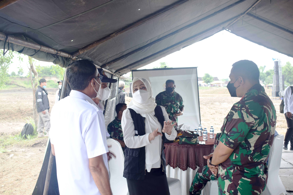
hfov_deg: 43.6
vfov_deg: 29.9
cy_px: 98
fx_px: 366
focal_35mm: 45
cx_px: 146
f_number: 5.6
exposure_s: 1/100
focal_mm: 30
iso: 125
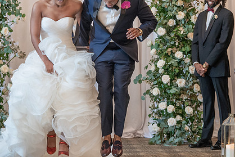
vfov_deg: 9.5
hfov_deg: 14.2
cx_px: 109
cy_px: 67
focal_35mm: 144
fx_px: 940
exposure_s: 1/100
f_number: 4
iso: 2000
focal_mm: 90
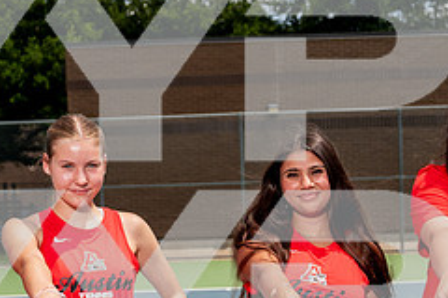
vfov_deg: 16.4
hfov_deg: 24.8
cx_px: 215
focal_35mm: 82
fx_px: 1020
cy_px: 290
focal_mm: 34
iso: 100
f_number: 4
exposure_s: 1/1250
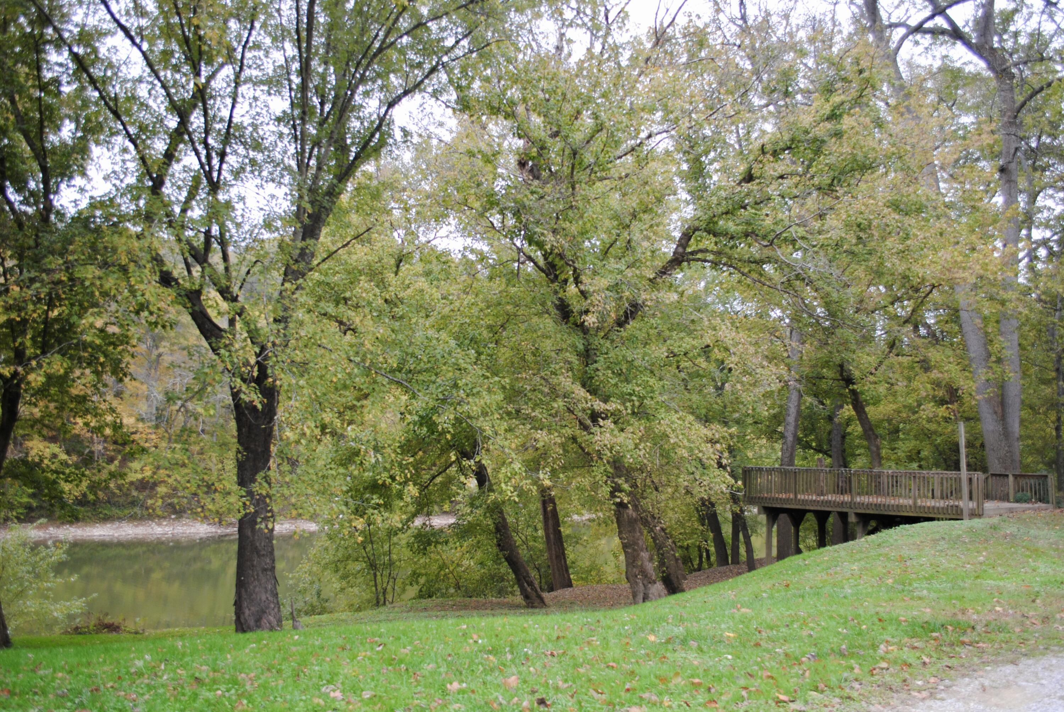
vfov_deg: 43.7
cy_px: 356
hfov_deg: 61.9
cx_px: 532
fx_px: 888
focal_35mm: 30
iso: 200
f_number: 3.8
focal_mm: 20
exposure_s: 1/50
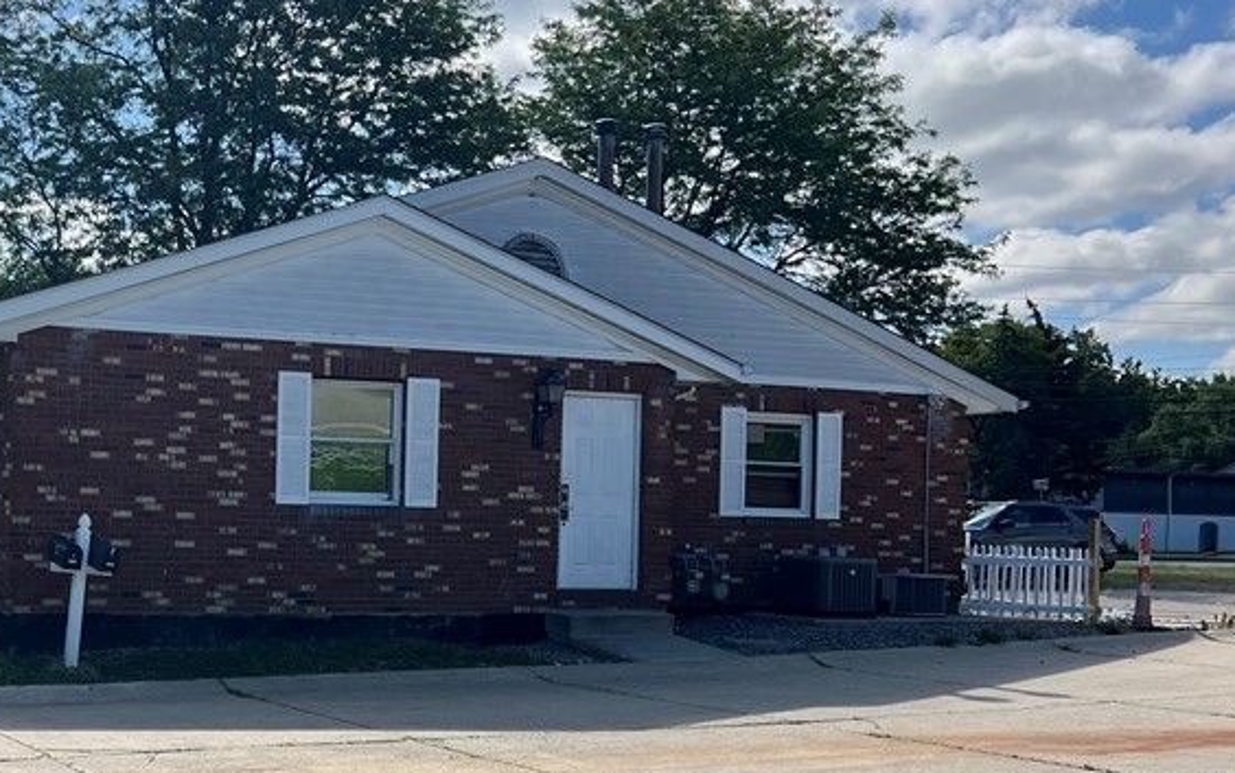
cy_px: 561
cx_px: 212
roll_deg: -0.3
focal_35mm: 50
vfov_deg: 25.6
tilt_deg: -0.7
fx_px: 1684
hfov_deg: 38.5
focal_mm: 5.7
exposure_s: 1/3831
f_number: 1.5
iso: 50
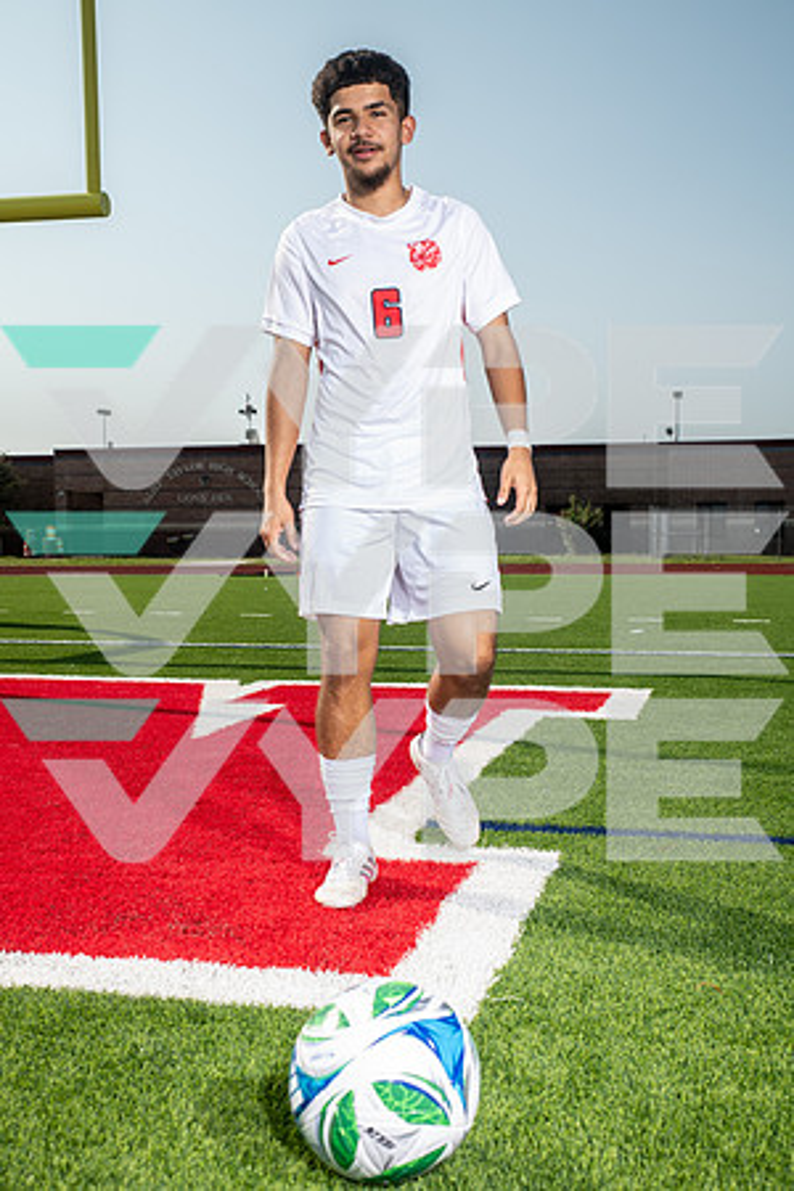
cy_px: 596
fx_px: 1389
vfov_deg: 46.4
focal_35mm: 42
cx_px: 397
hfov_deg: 31.9
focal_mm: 42
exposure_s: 1/400
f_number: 6.3
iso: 100
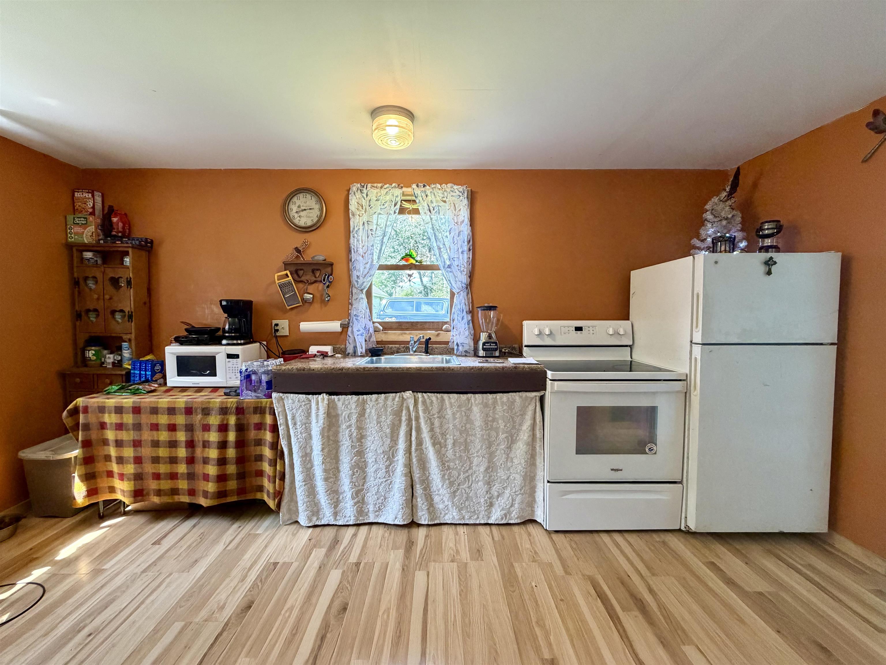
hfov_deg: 102.1
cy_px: 332
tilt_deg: -4.2
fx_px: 358
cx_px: 443
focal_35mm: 14
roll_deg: +0.6
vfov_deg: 85.7
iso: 320
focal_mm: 2.22
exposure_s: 1/121
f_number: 2.2
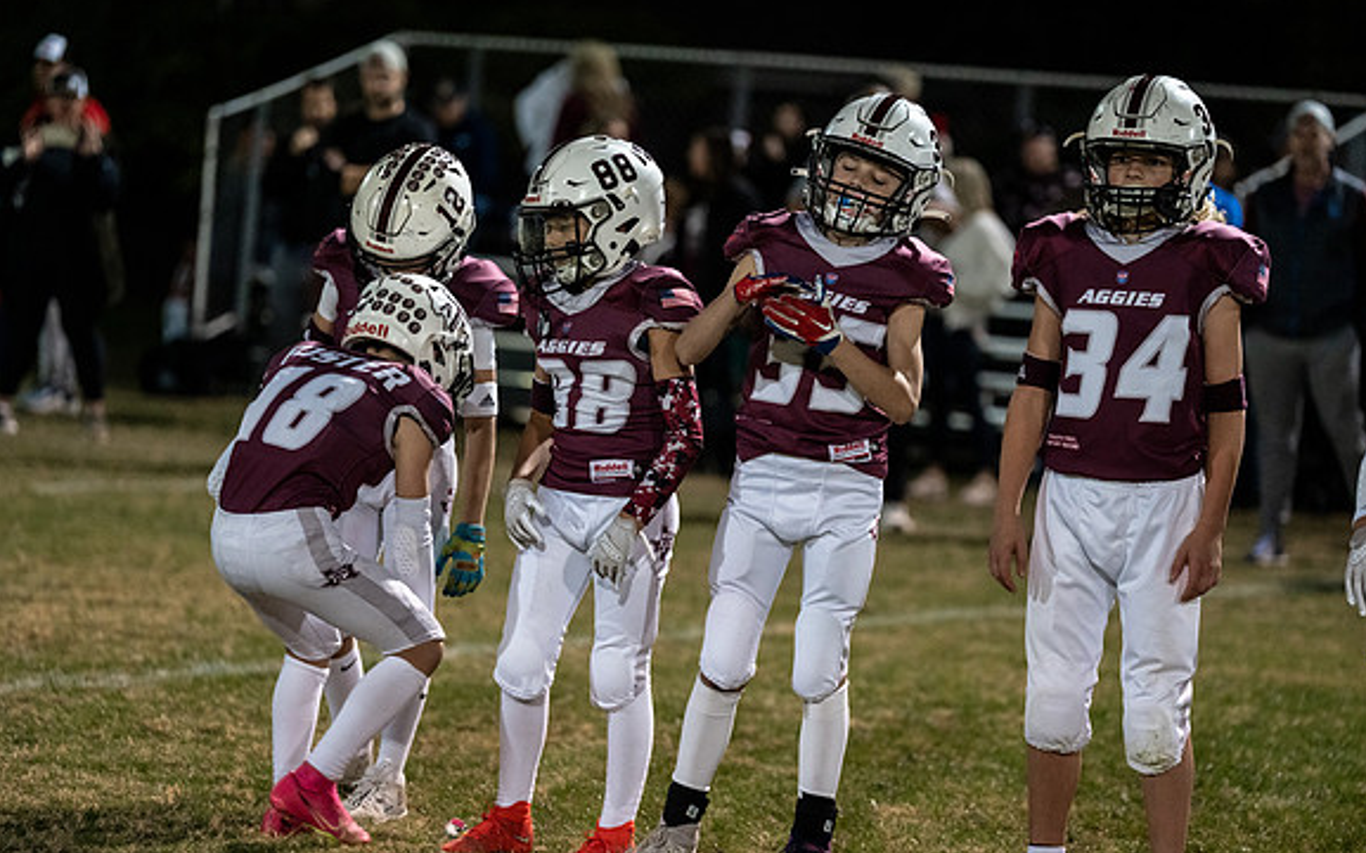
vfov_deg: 8.1
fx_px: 6028
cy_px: 444
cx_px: 684
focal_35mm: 162
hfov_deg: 12.9
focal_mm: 158
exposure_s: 1/320
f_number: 2.8
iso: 4000
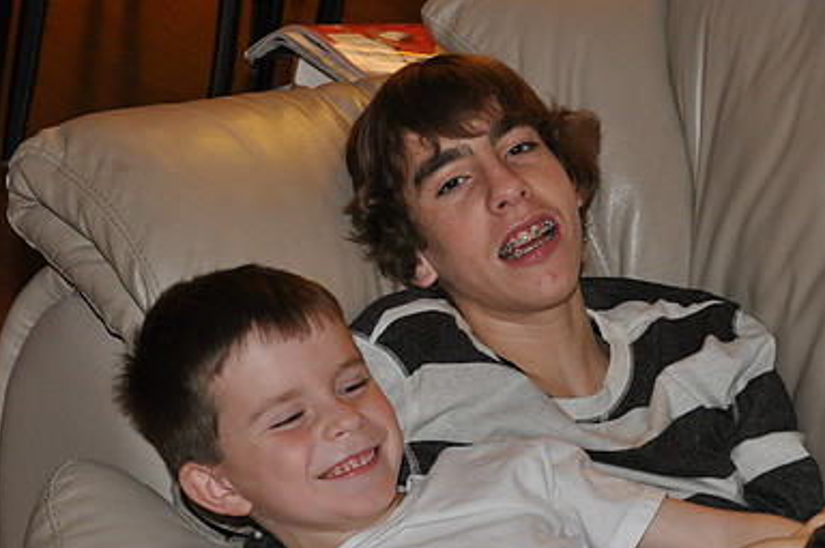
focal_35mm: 125
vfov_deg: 11.0
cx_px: 477
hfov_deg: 16.4
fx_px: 2855
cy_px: 345
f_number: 5.6
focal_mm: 55
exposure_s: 1/60
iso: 800
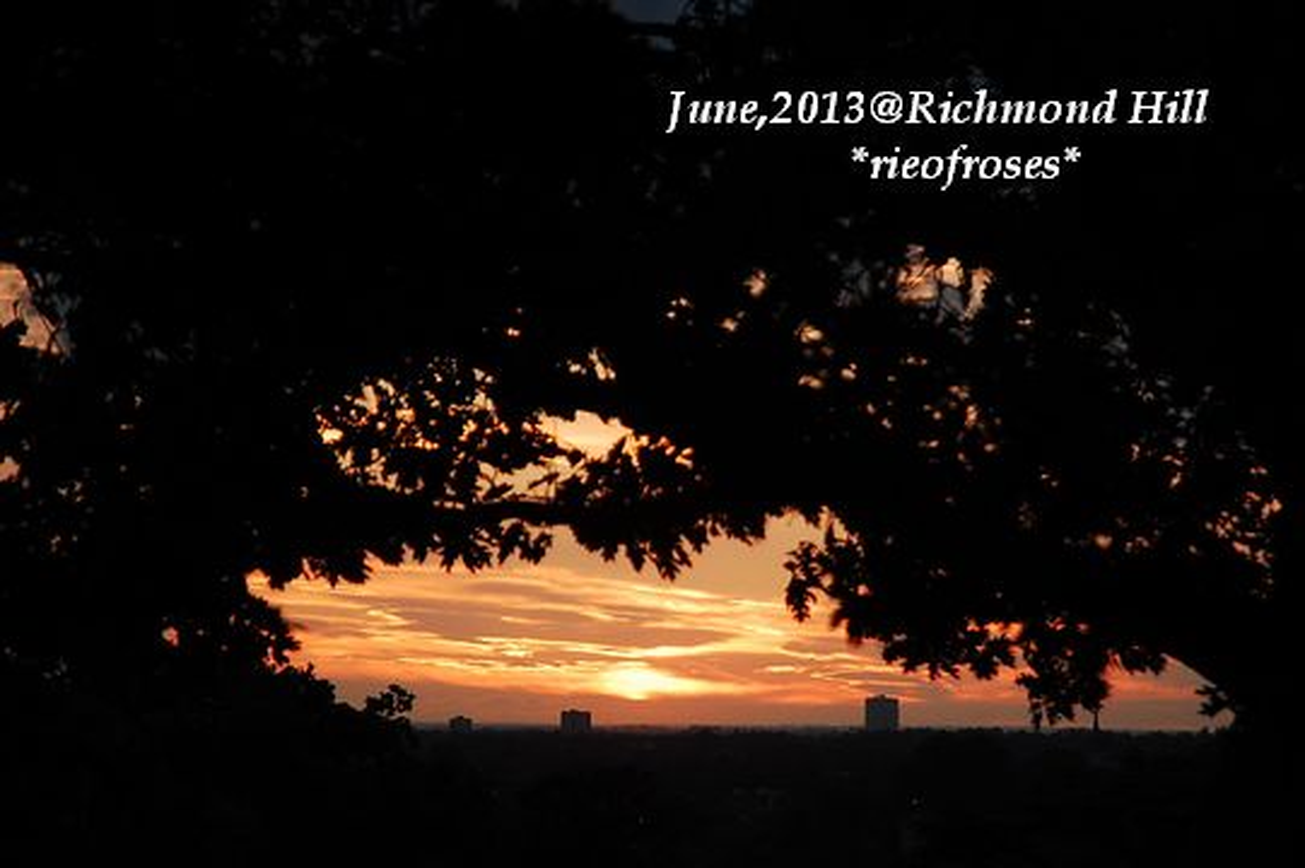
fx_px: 4619
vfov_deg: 10.7
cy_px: 434
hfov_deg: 16.1
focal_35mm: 128
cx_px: 652
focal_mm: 85
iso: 200
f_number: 5.6
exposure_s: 1/80
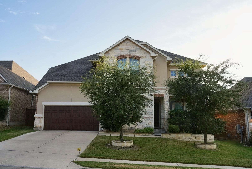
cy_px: 84
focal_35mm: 35
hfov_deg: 54.4
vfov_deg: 37.9
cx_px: 126
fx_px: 245
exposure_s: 1/60
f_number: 9
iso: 100
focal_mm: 35
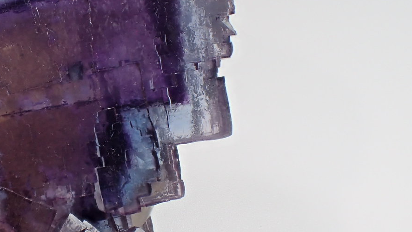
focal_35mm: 59
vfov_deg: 20.4
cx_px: 61
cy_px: 109
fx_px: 645
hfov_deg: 34.0
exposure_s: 1/125
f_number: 3.2
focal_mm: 5.5
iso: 125
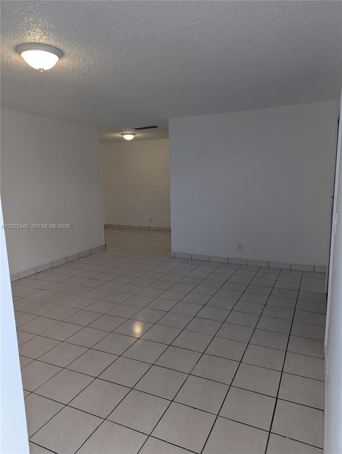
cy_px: 227
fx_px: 315
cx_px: 171
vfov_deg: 71.5
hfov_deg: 56.9
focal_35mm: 24
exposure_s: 1/60
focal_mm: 6.81
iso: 43
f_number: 1.85
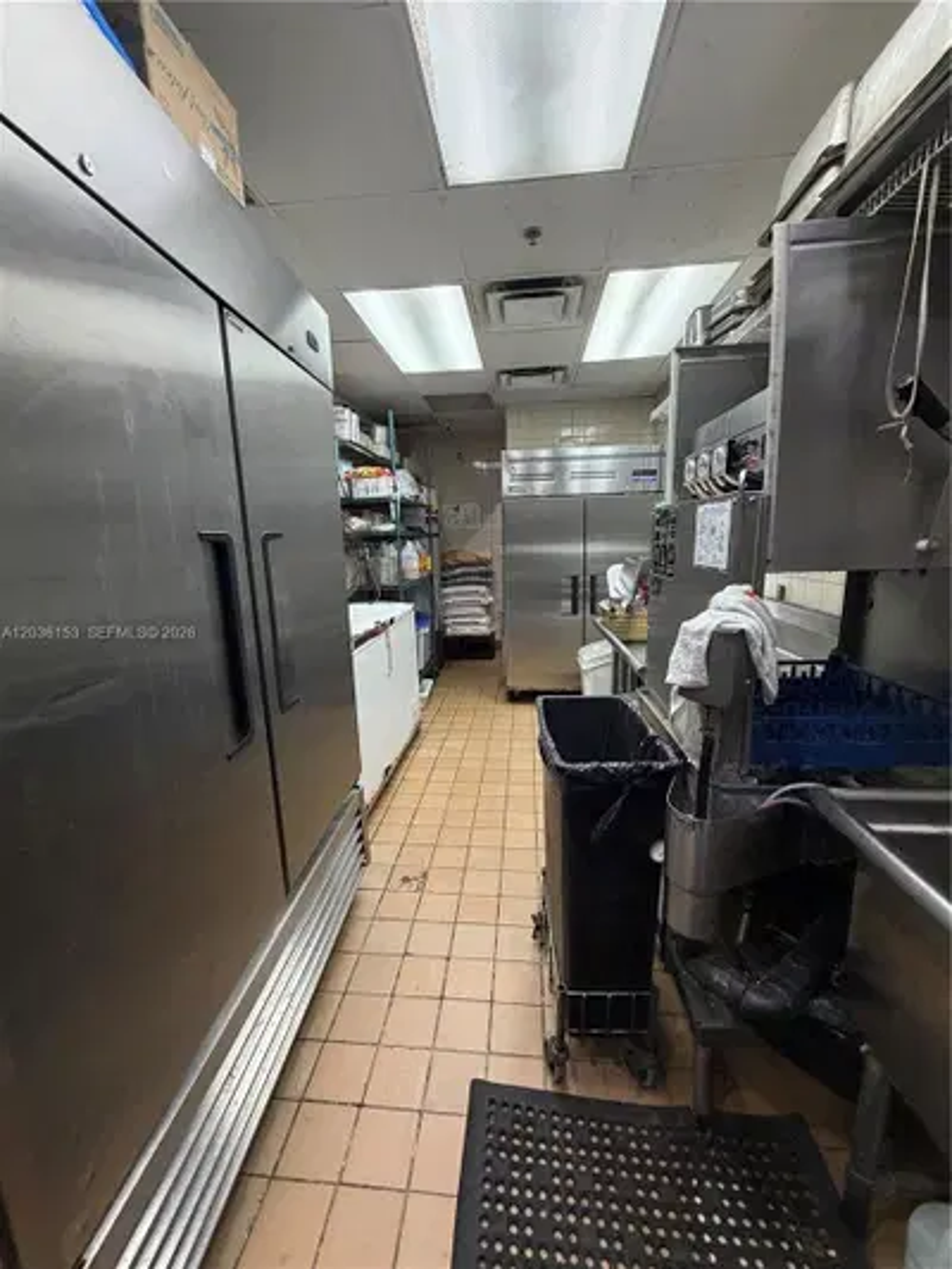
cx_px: 476
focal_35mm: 14
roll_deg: +1.2
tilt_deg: -10.8
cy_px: 634
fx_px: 513
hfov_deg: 85.7
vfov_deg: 102.1
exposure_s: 1/60
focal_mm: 2.22
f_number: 2.2
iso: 250
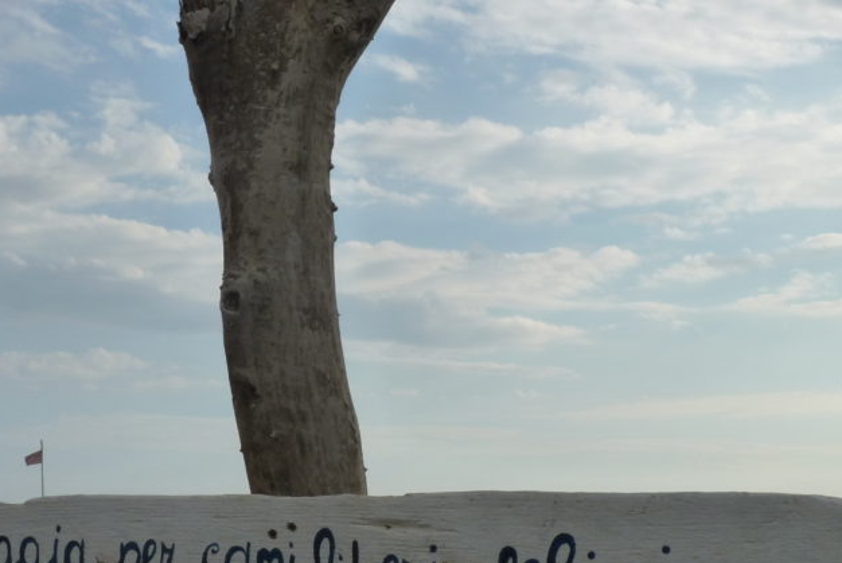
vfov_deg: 20.0
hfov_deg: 29.6
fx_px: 1591
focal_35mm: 68
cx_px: 328
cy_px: 388
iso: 125
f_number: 5.6
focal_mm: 7.2
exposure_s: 1/500
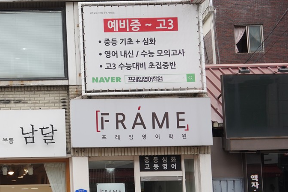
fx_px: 832
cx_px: -23
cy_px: 81
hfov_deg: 18.9
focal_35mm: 104
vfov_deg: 13.2
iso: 400
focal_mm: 35
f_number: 7.1
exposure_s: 1/160
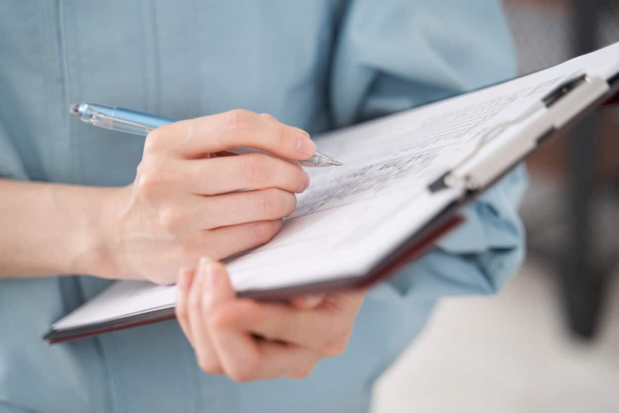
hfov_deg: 27.0
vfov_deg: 18.2
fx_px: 1289
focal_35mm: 75
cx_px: 310
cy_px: 206
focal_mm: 75
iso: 500
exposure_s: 1/60
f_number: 3.2
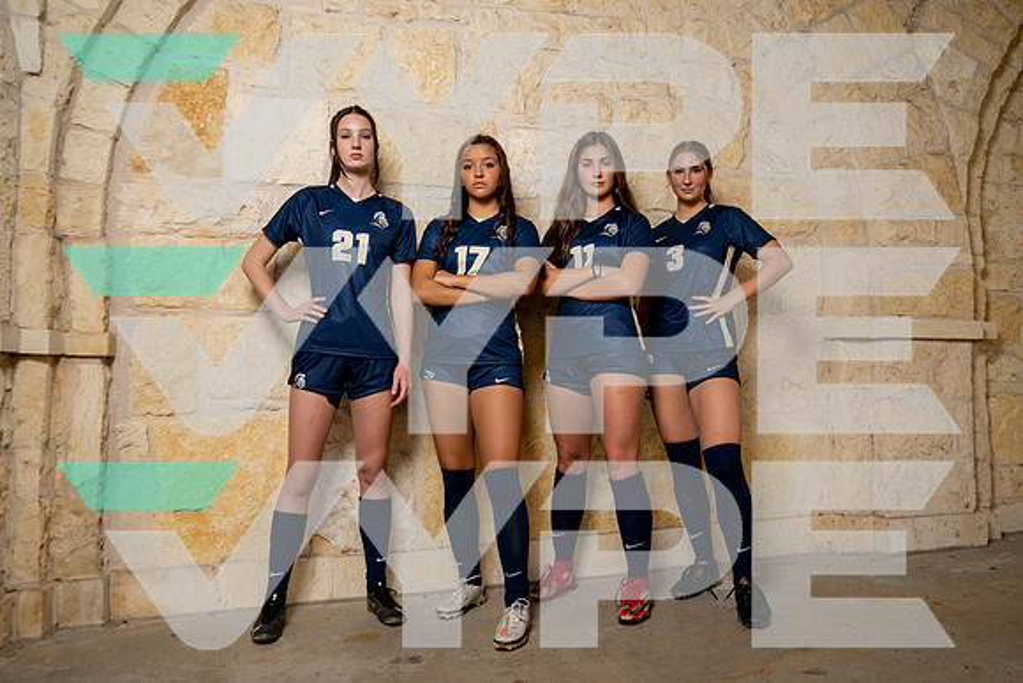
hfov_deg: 65.5
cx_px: 512
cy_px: 342
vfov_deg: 46.4
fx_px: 796
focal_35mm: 28
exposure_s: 1/250
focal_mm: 28
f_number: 5
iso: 100
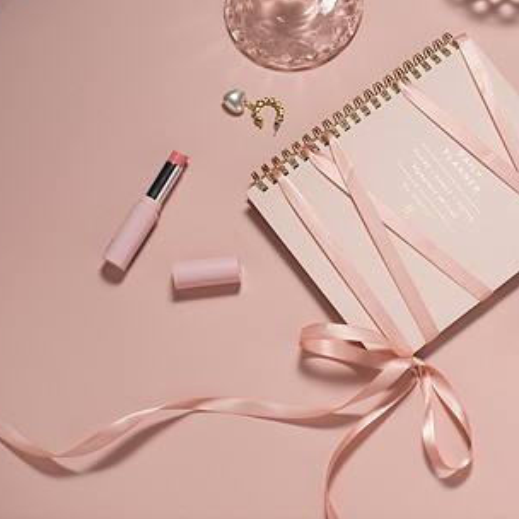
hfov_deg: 21.0
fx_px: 1374
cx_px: 442
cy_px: 207
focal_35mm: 81
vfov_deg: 21.4
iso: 200
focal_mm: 50
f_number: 13
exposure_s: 1/250
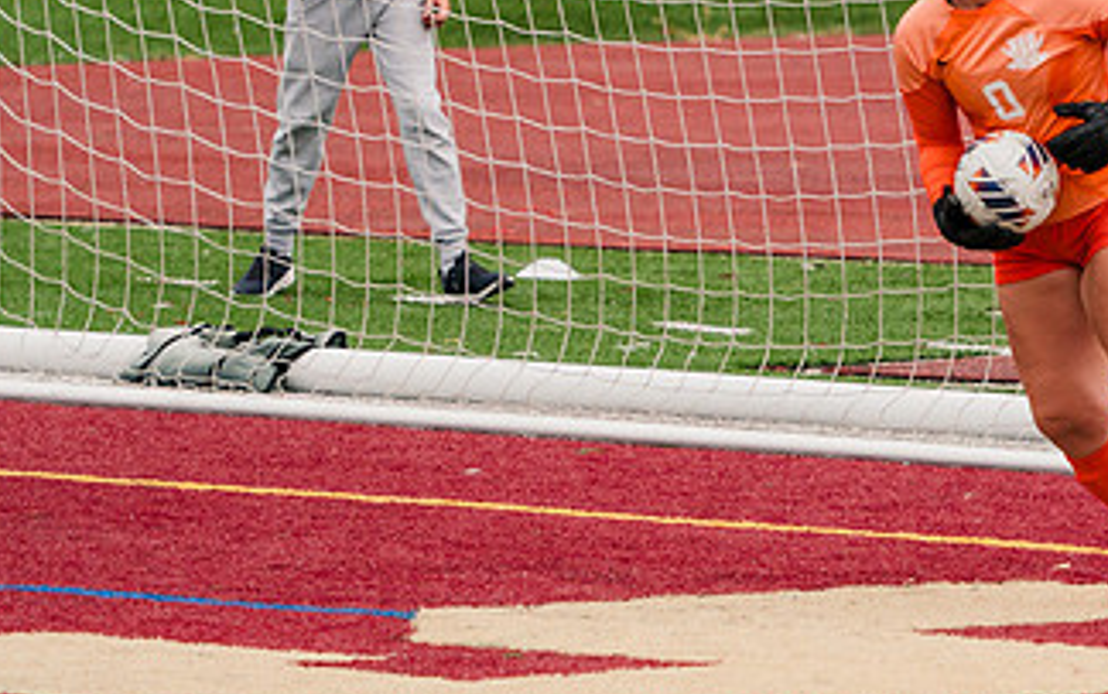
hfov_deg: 2.0
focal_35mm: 1048
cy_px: 176
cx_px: 942
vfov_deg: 1.3
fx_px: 31668
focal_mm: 459
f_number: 6.3
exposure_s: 1/1600
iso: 500
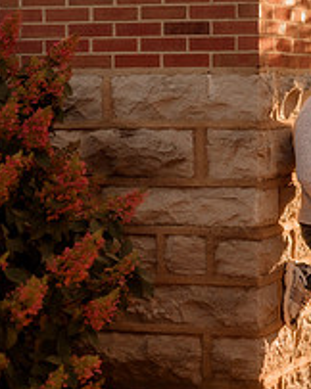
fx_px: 1544
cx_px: 365
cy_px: 134
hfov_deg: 11.3
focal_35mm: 134
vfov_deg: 14.4
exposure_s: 1/1600
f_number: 1.4
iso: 250
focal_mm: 50
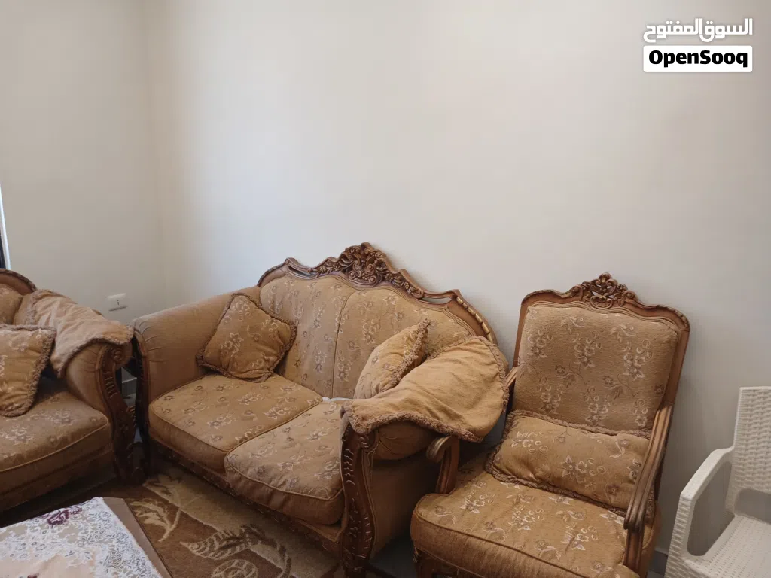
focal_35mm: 27
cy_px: 289
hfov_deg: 65.3
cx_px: 386
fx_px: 601
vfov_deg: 51.4
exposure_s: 1/50
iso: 64
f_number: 1.8
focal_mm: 3.98
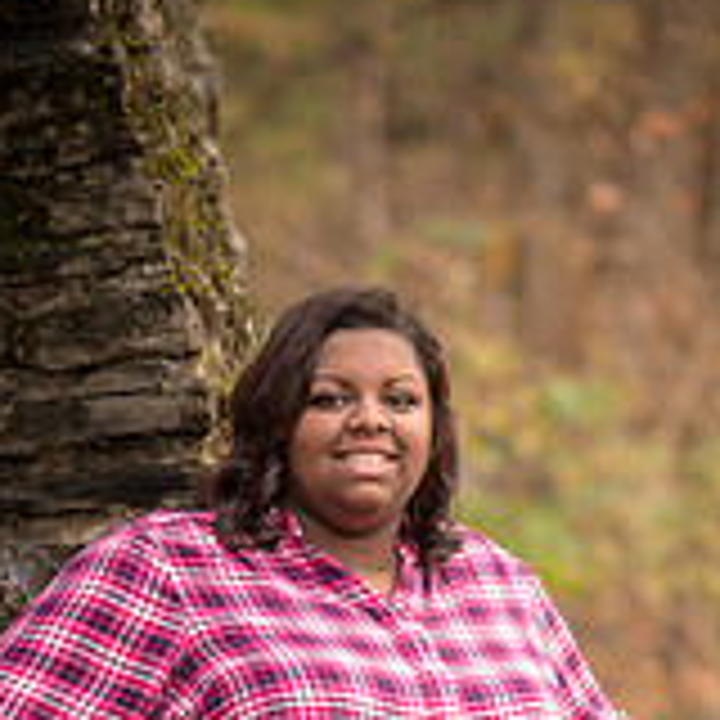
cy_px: 945
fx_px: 6189
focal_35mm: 263
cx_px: 405
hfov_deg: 6.7
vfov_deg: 6.6
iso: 200
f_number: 2.8
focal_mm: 110
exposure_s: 1/80
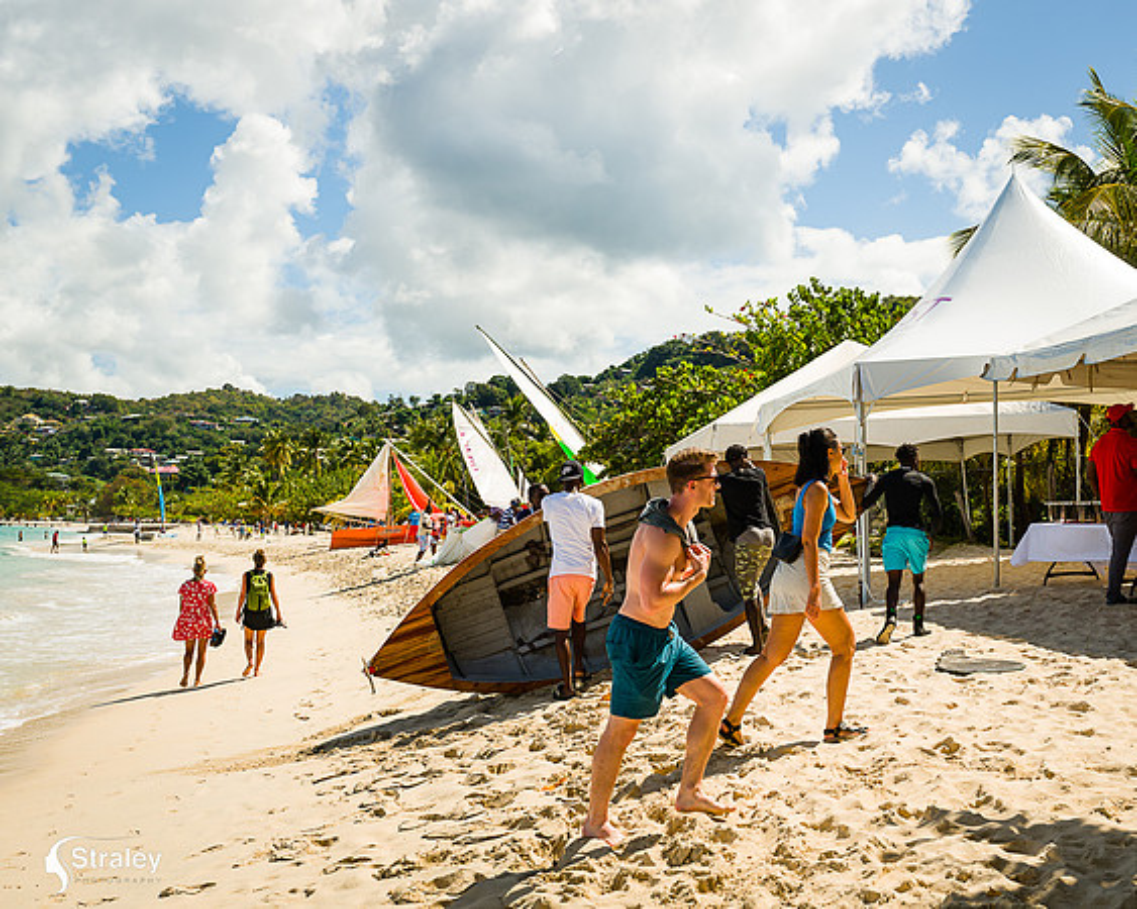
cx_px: 680
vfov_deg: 33.6
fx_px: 1504
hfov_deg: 41.2
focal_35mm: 45
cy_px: 445
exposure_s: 1/320
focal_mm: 36
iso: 64
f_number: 6.3
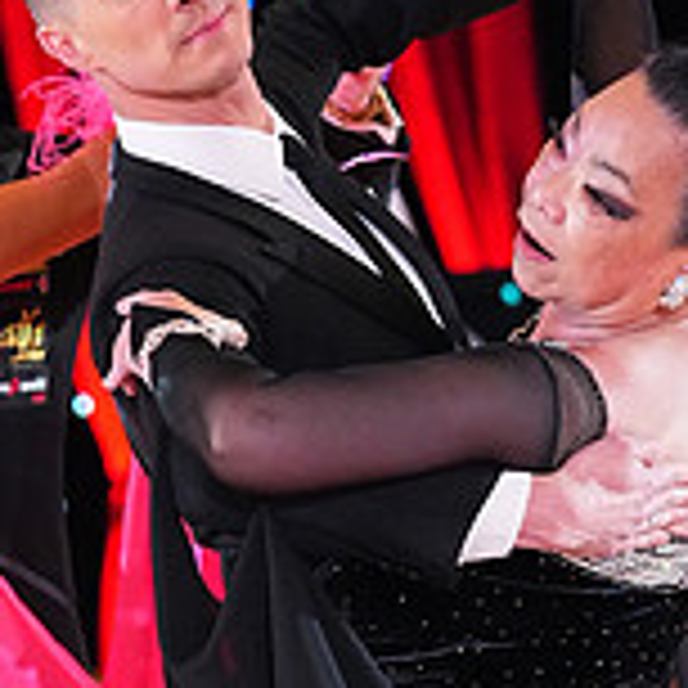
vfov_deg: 4.2
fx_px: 9287
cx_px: 281
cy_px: 845
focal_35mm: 413
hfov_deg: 4.2
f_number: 4.5
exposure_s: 1/400
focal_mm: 128
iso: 8000
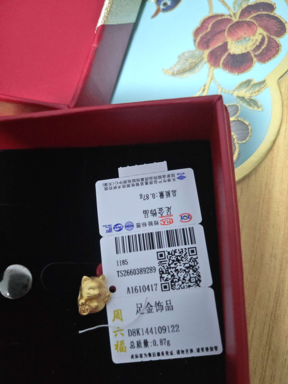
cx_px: 144
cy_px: 192
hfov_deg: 56.8
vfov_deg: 71.6
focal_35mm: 24
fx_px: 266
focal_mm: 5.52
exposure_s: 1/20
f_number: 1.95
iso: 2500
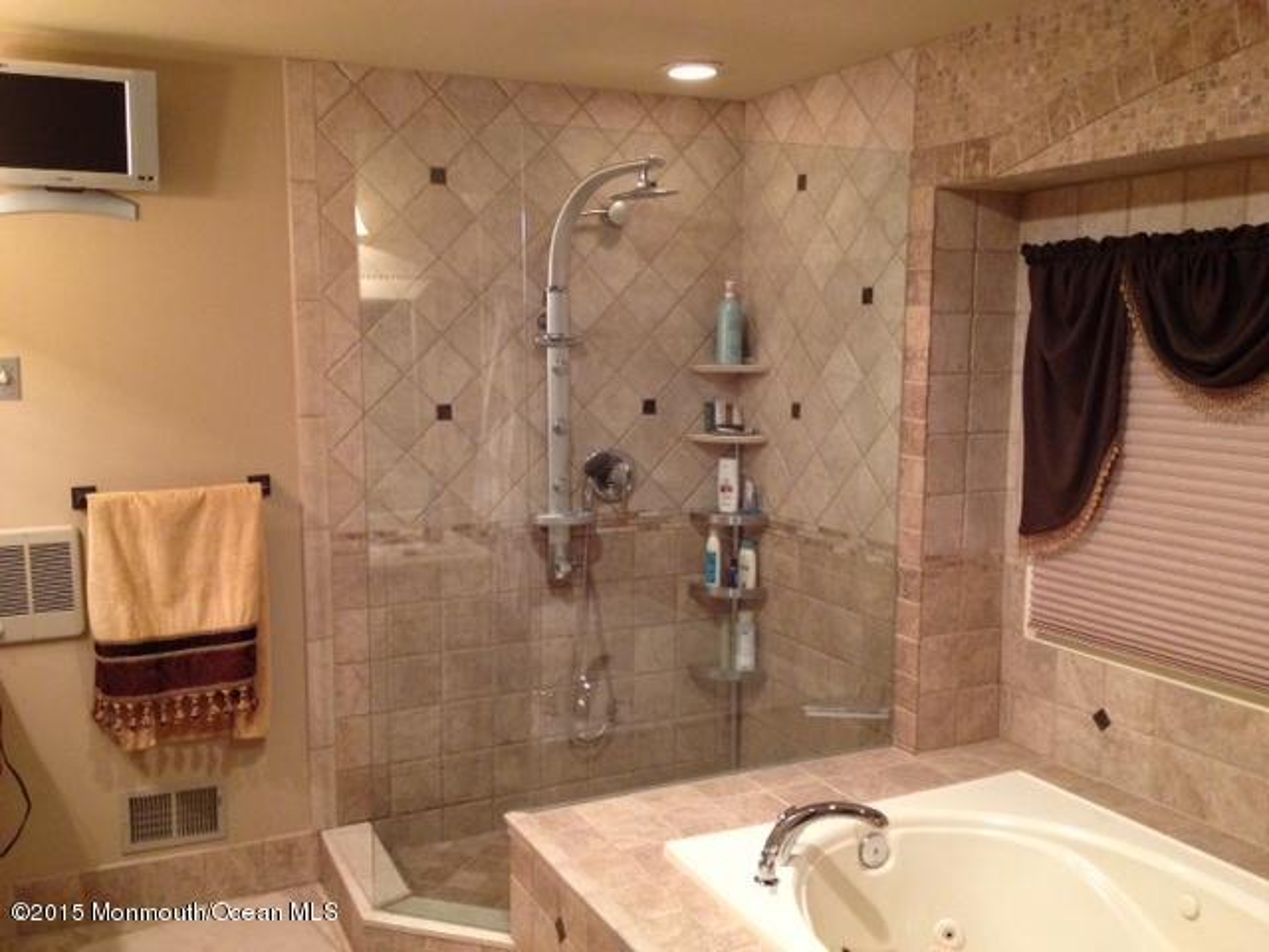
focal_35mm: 35
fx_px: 1283
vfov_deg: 40.7
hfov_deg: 52.6
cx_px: 634
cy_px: 476
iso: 250
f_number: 2.4
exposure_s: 1/20
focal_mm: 4.28
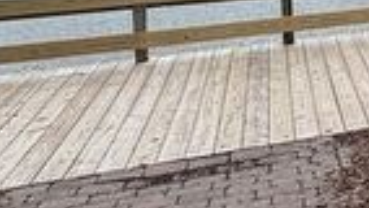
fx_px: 842
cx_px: 673
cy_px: -104
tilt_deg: -2.0
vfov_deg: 13.3
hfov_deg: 18.8
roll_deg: +2.6
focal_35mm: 86
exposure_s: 1/1299
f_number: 2.2
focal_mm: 2.22
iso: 50
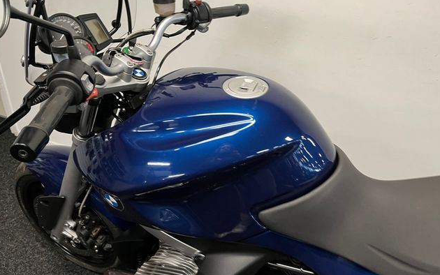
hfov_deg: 66.5
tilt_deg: -32.7
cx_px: 220
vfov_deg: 44.5
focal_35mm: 28
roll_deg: -7.8
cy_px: 120
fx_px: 336
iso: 100
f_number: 1.6
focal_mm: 5.1
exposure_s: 1/50
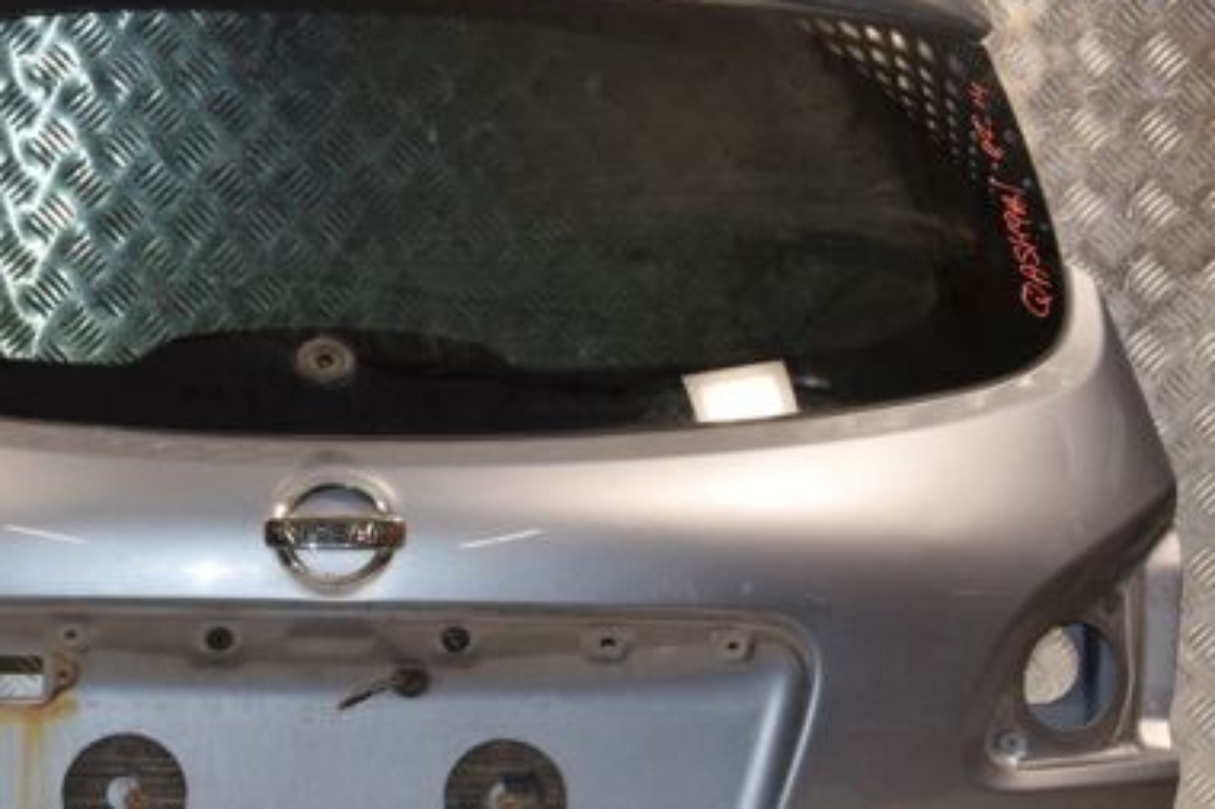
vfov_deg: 13.5
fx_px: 3407
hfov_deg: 20.1
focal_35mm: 101
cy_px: 384
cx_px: 294
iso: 800
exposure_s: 1/200
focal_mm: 40
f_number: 10
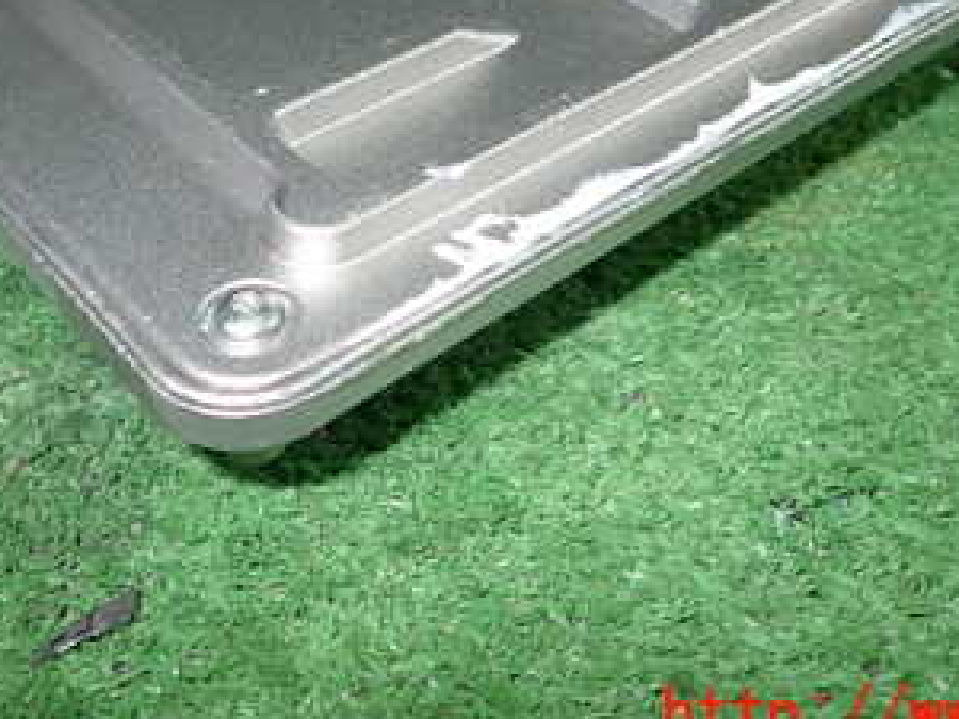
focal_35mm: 50
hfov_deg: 38.1
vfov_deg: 27.8
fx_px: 1385
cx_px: 425
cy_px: 38
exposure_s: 1/30
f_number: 5.6
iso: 160
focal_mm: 4.5
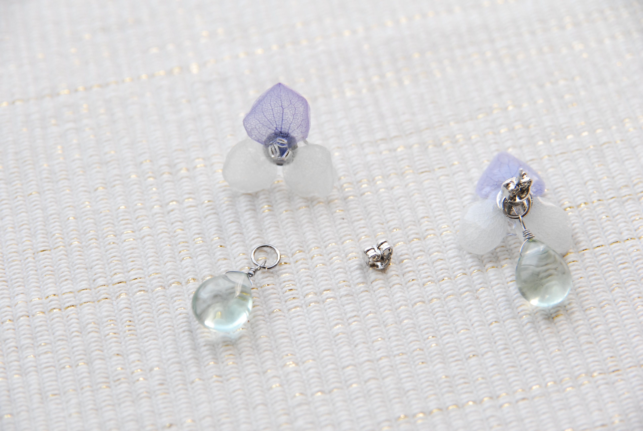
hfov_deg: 19.4
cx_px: 322
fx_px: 1878
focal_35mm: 105
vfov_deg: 13.1
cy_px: 216
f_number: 5.6
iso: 400
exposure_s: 1/350
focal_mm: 70
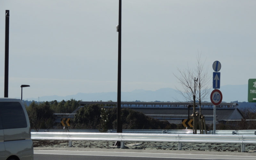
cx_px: 128
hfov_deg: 8.7
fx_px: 1675
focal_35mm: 240
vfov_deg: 5.5
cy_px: 87
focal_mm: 40.1
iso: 100
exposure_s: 1/1000
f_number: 4.6
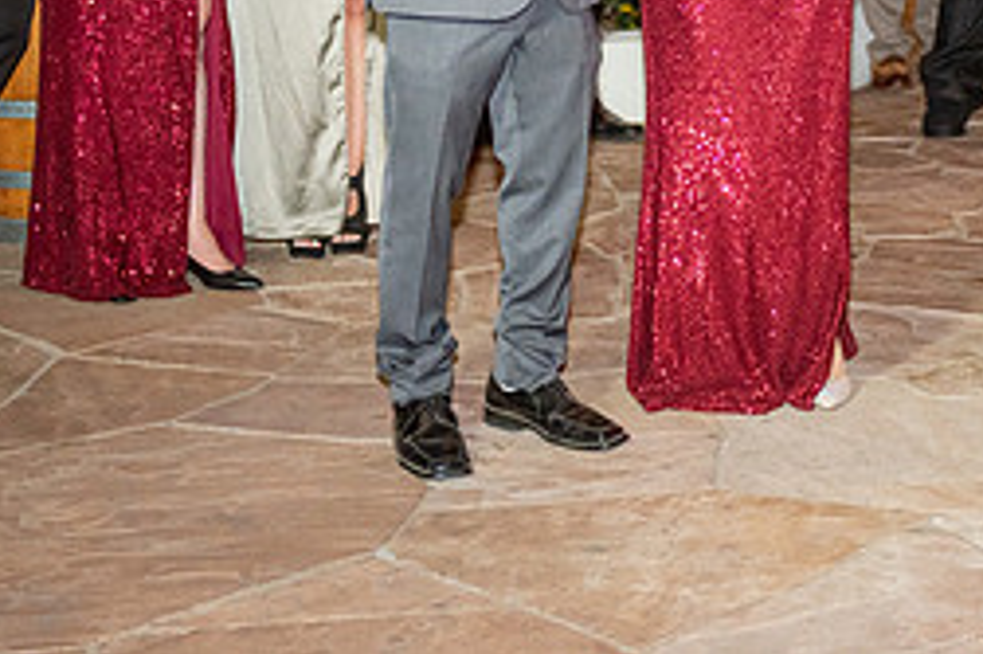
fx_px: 3029
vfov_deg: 12.1
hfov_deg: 18.3
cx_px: 748
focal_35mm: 111
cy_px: -100
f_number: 2.8
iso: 1250
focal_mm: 48
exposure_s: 1/125
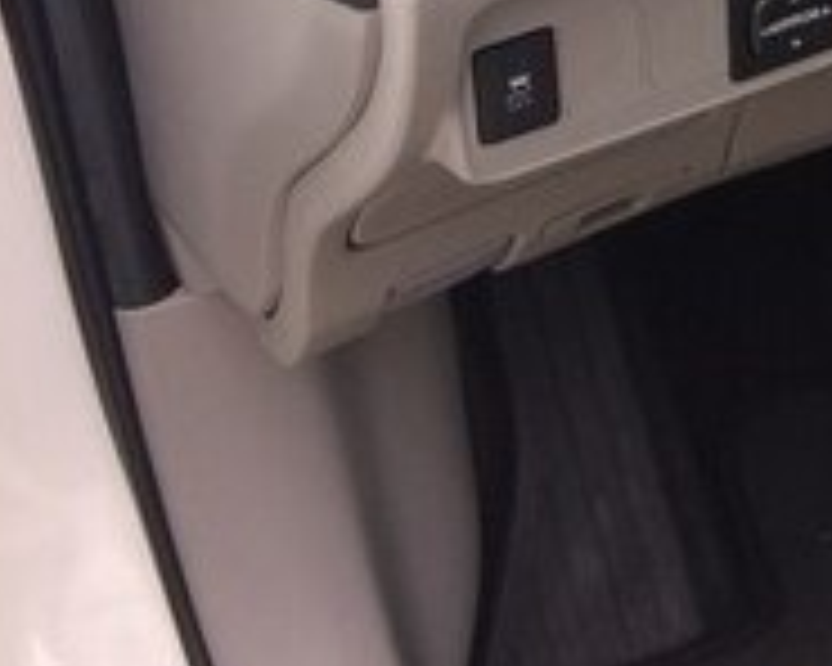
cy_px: -164
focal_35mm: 101
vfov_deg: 14.7
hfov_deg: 16.3
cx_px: 1453
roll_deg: -2.5
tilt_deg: -32.2
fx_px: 2487
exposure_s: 1/100
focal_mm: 4.15
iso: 32
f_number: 2.2
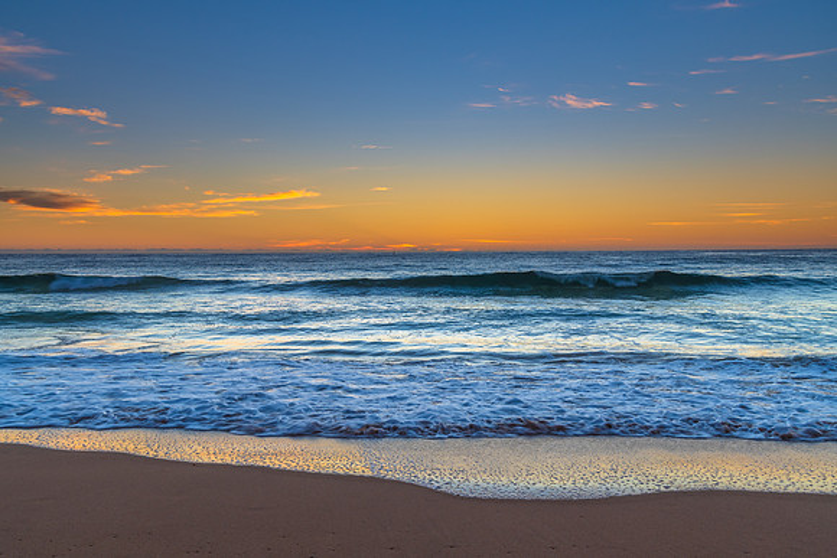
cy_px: 279
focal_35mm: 35
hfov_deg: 54.7
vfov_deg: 38.1
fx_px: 808
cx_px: 418
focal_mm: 34
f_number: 9
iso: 200
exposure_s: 1/13
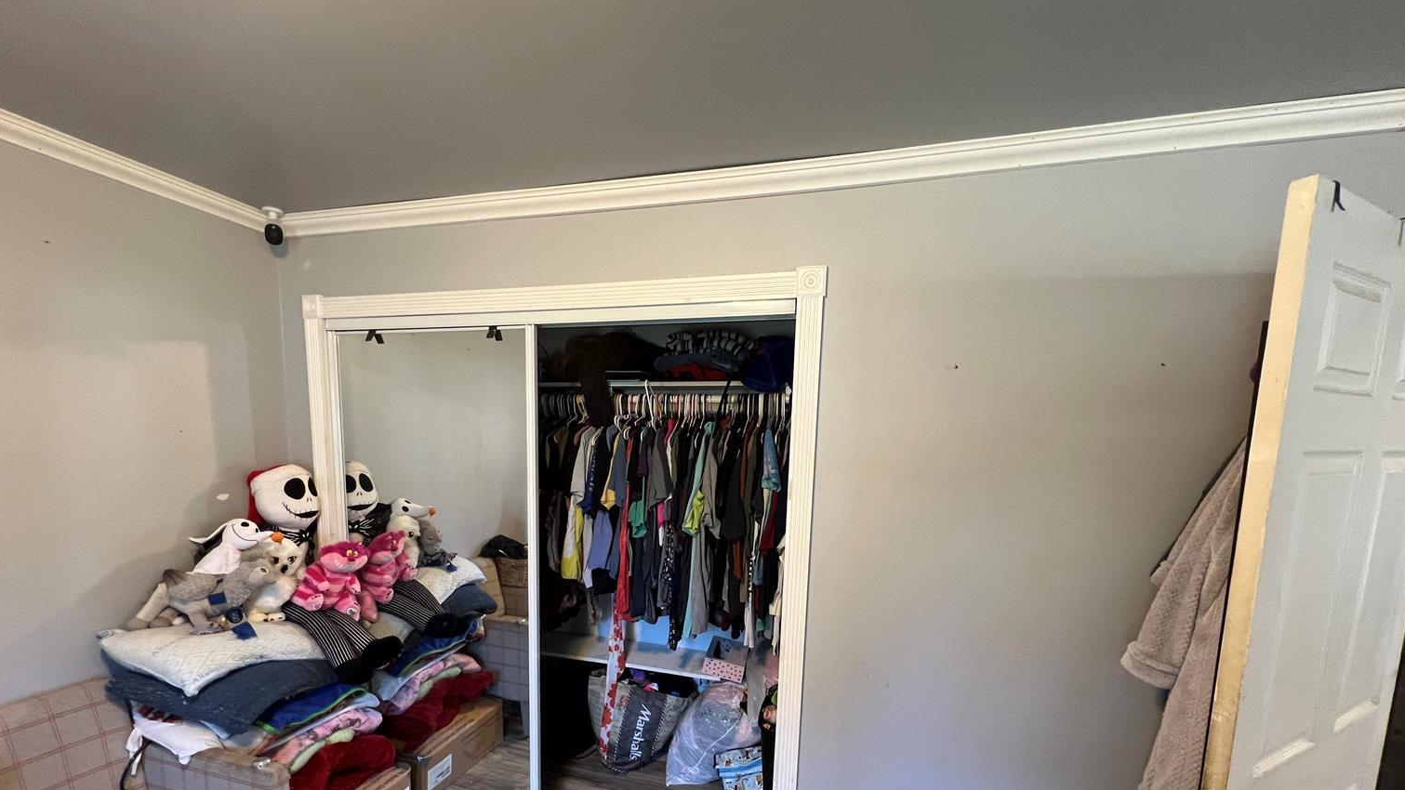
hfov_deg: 103.0
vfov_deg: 69.0
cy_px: 511
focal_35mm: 15
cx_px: 681
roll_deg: -2.0
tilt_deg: -5.2
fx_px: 559
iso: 250
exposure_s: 1/60
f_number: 1.8
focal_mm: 1.57
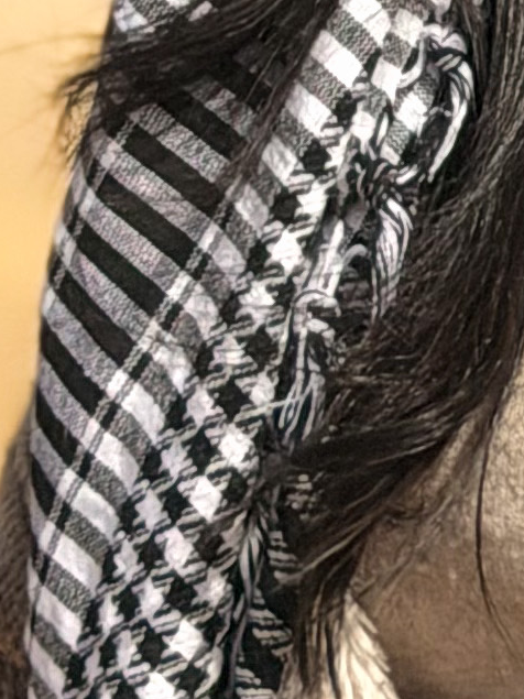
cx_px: 1166
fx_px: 6158
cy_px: -529
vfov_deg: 6.4
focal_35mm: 305
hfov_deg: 4.8
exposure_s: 1/5000
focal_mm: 6.76
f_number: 1.8
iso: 64
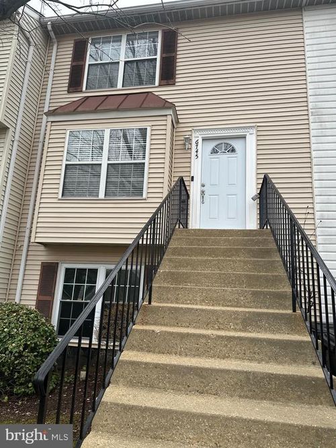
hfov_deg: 56.8
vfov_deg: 71.6
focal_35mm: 24
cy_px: 224
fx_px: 311
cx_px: 168
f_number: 1.78
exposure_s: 1/879
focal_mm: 6.86
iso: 80
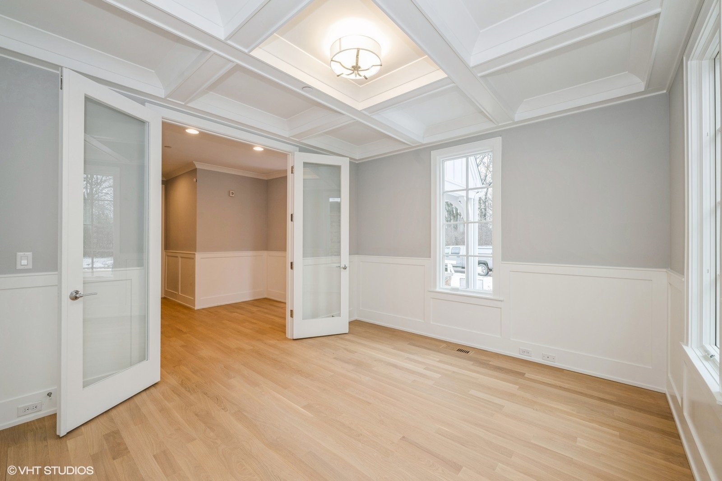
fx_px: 281
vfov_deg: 81.2
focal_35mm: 14
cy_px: 240
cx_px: 361
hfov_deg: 104.3
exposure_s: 1/6
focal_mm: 14
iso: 200
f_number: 8
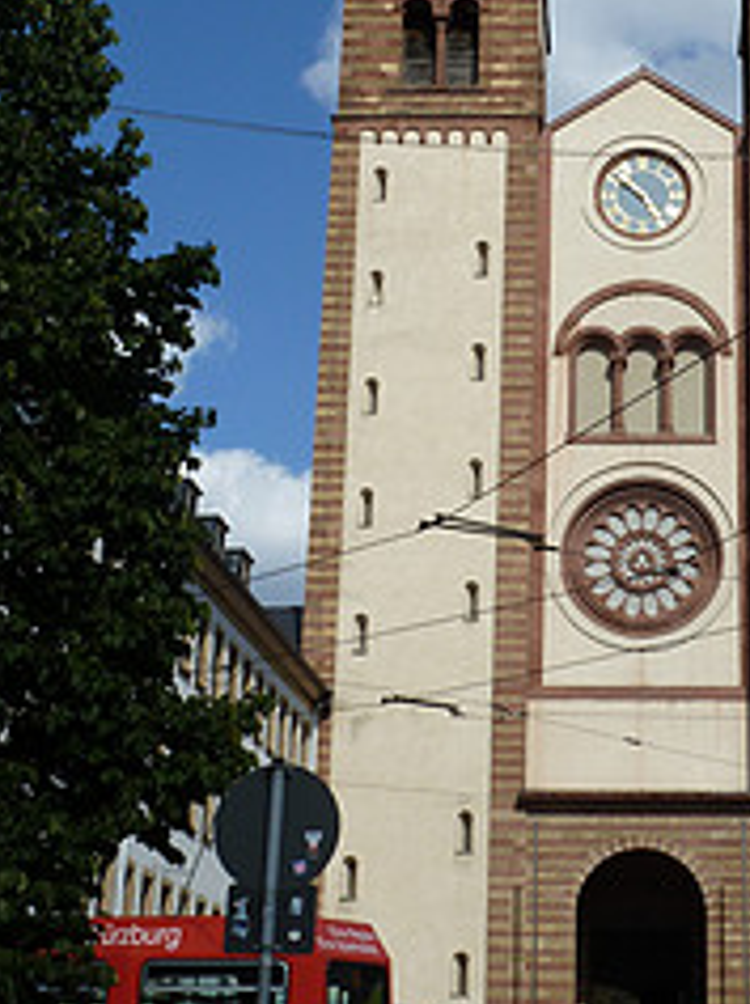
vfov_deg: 25.5
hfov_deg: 19.1
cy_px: 318
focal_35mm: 76
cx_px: 625
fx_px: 2201
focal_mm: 6.5
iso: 80
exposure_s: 1/400
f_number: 5.6
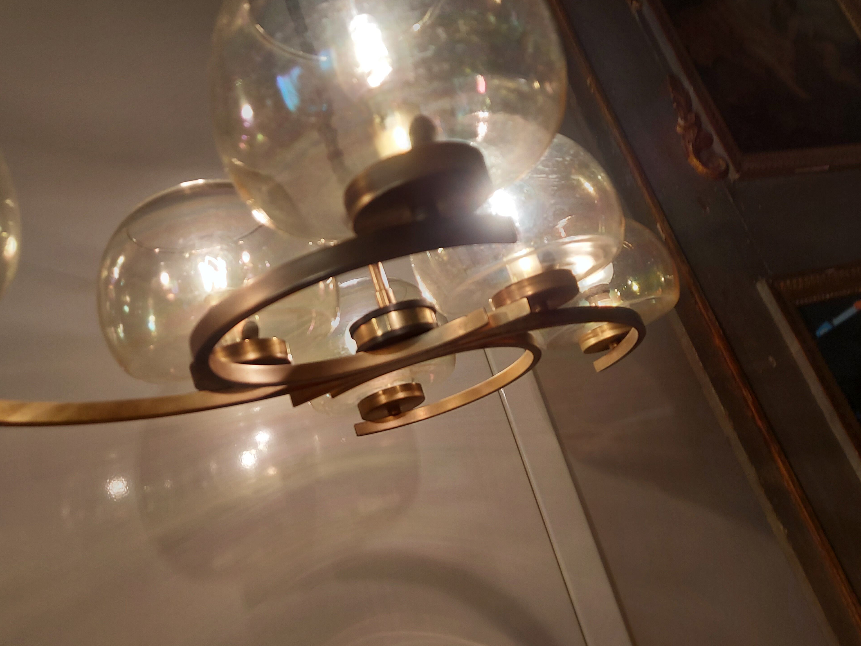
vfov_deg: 48.2
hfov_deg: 61.5
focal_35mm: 29
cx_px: 382
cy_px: 315
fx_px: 721
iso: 40
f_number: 1.8
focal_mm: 5.23
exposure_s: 1/100
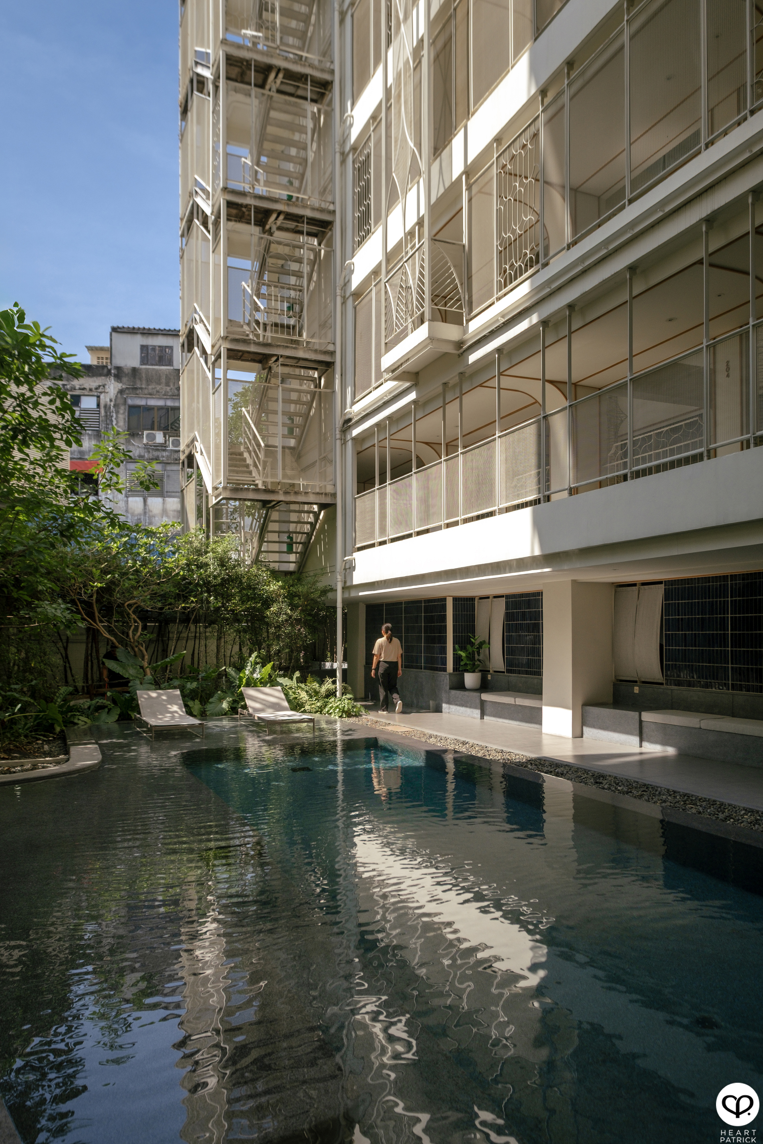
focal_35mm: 24
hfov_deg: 53.1
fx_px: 763
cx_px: 384
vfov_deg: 73.7
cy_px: 571
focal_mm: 15.1
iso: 160
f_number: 4
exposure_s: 1/1250
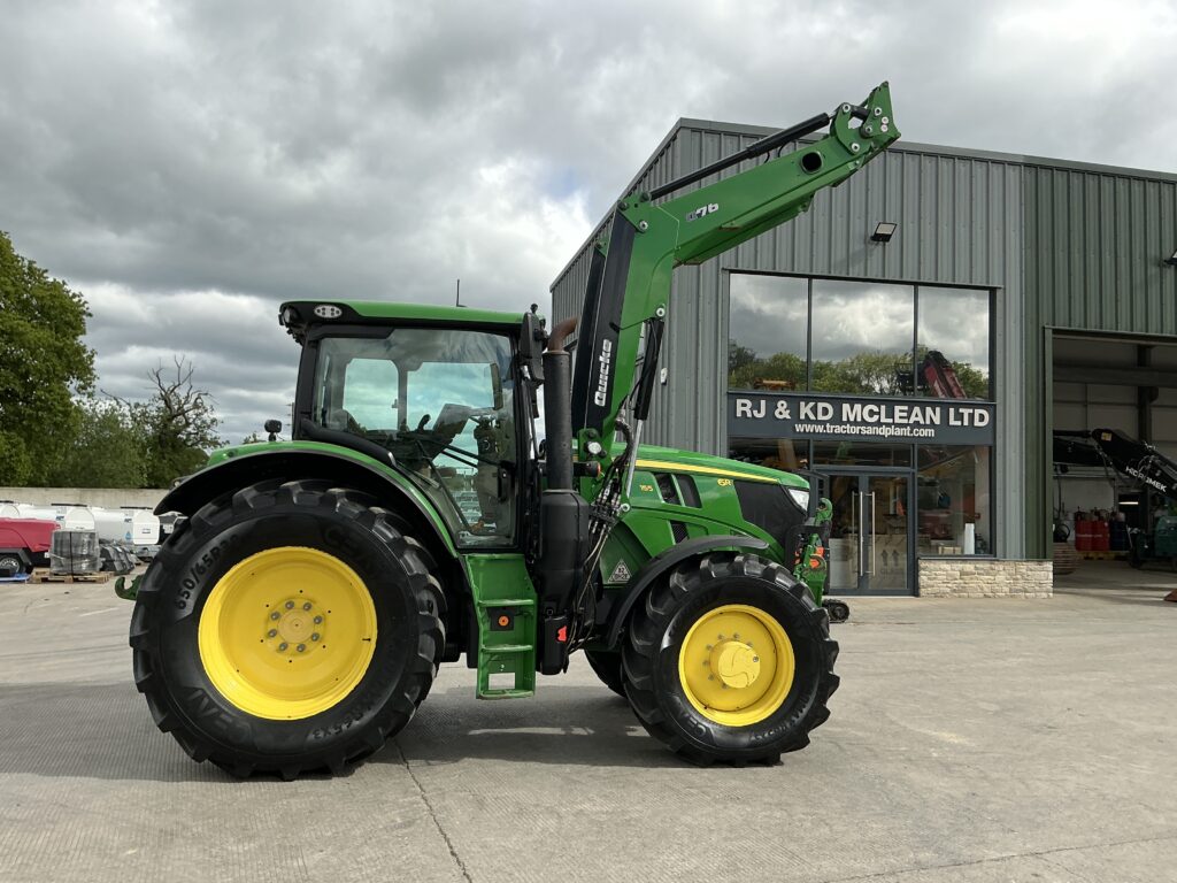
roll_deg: -1.4
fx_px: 952
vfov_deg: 49.7
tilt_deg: +3.6
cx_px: 588
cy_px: 442
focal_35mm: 28
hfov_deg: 63.4
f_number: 1.8
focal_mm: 3
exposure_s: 1/1451
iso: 25
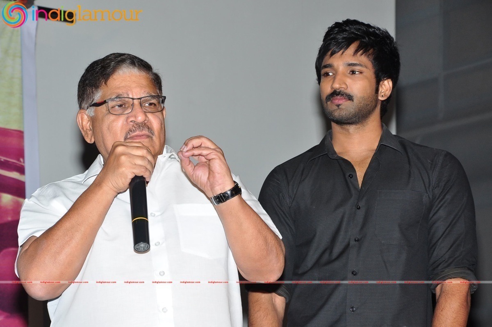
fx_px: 1843
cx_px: 246
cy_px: 164
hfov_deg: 15.2
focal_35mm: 135
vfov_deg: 10.1
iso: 500
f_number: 9
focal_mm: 90
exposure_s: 1/125
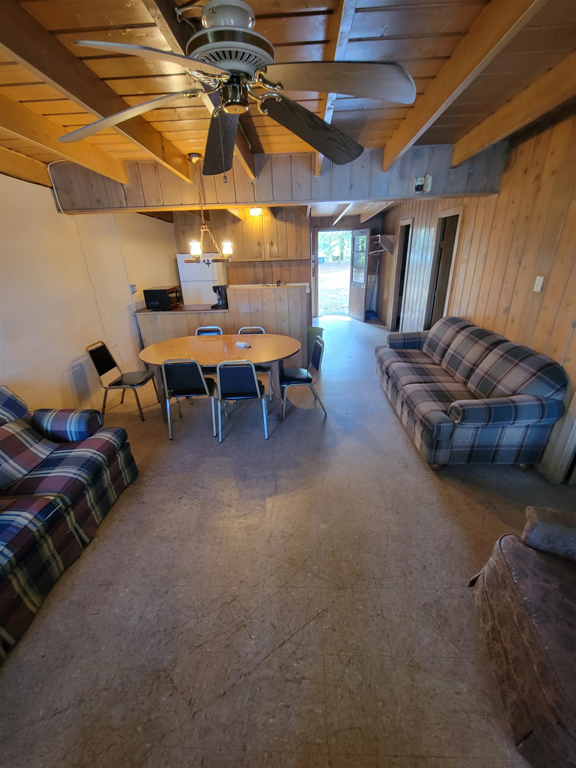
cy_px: 384
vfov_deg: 106.2
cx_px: 288
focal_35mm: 13
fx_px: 288
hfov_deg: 89.9
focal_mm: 2.2
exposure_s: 1/30
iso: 400
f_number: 2.2
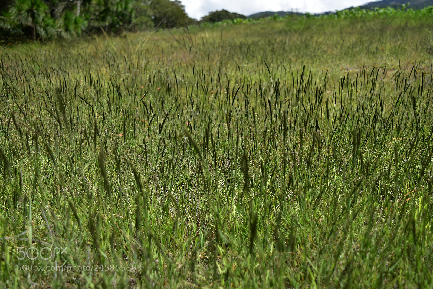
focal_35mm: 36
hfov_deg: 53.1
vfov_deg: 36.9
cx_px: 216
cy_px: 144
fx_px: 433
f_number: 4.5
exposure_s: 1/1250
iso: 160
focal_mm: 24
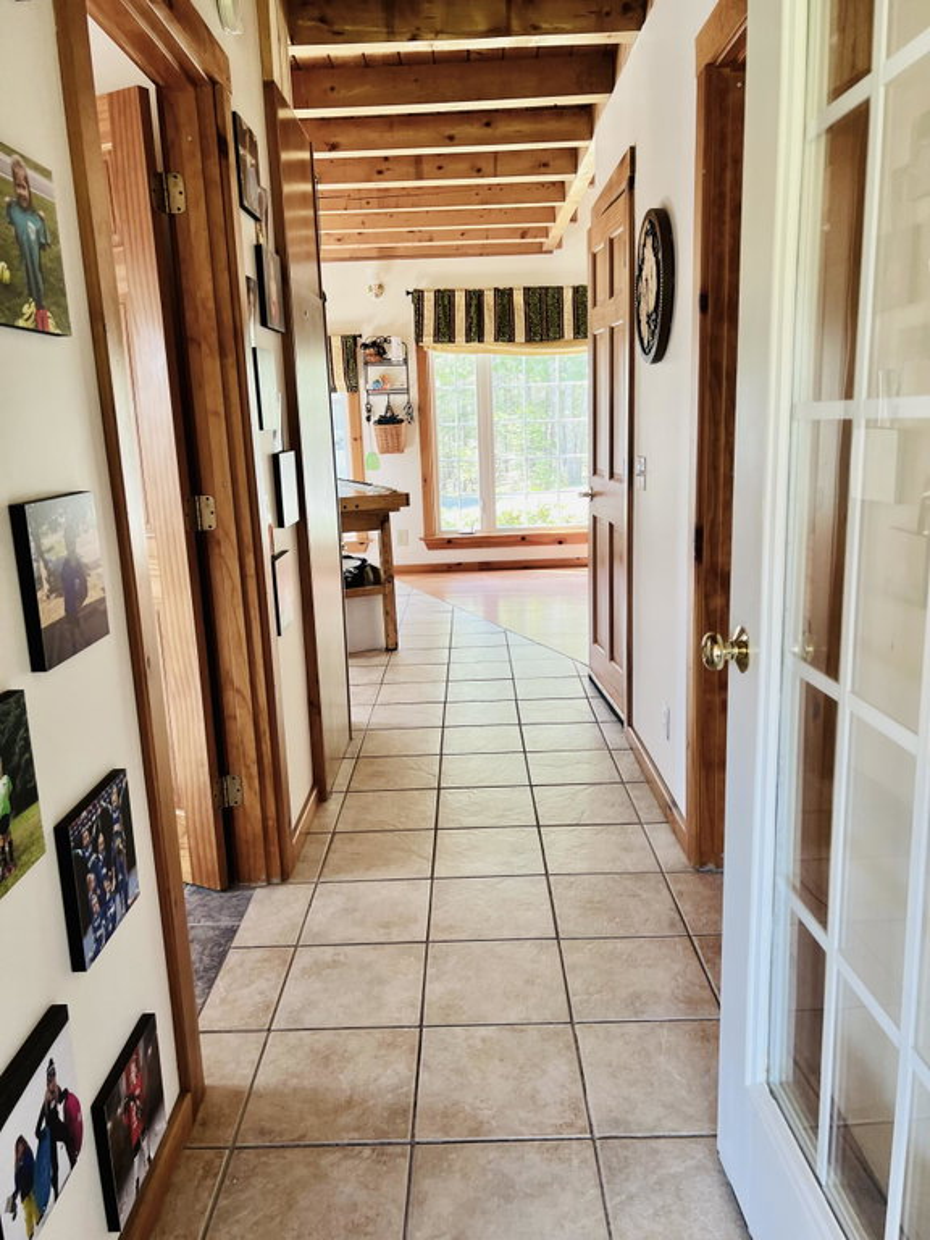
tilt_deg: -11.5
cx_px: 465
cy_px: 620
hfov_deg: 53.1
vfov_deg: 67.3
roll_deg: +1.8
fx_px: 931
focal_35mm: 26
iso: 125
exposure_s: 1/102
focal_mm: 5.7
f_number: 1.5
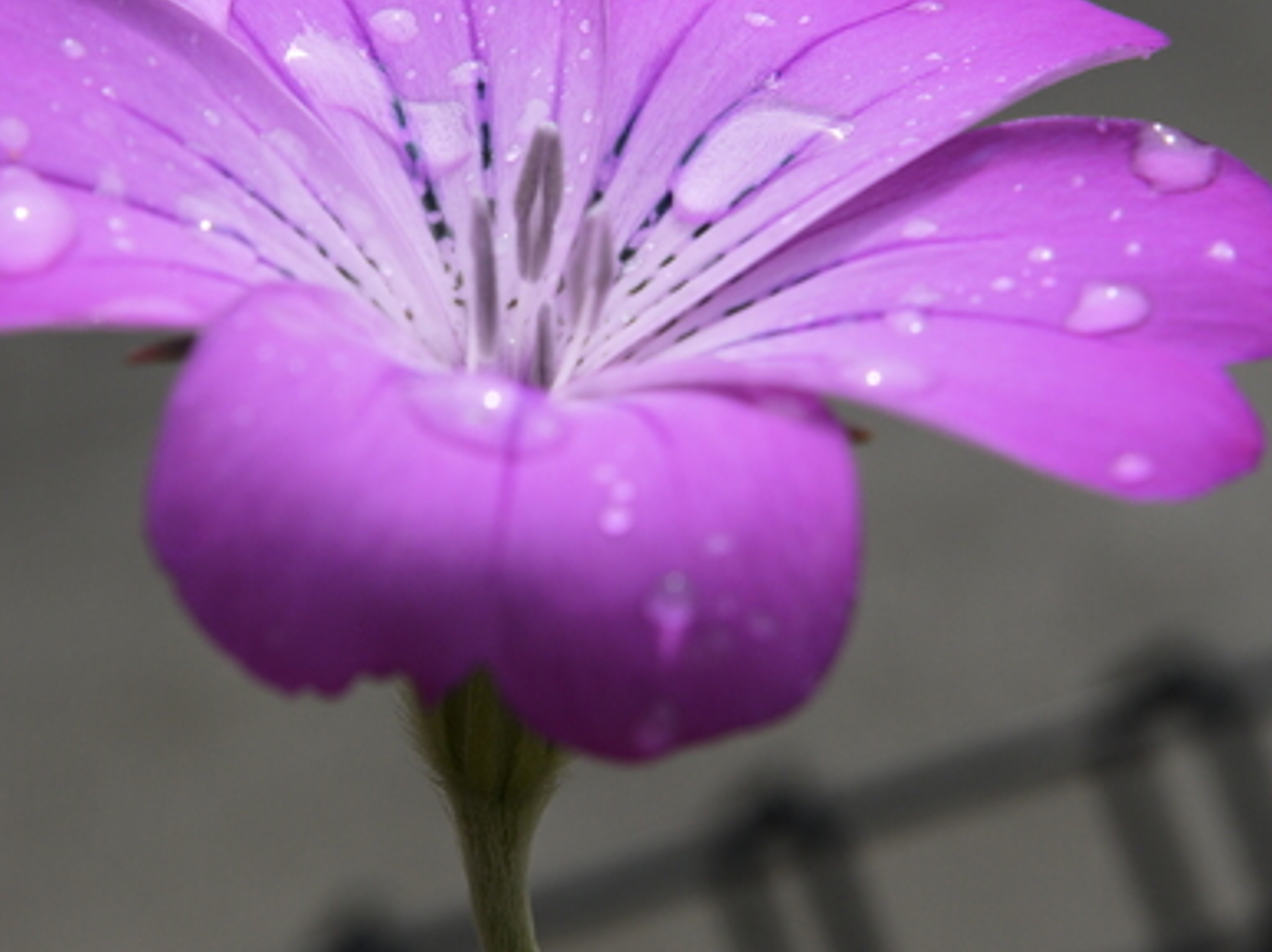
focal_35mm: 112
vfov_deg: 13.2
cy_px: 224
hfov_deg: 17.6
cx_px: 669
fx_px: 4113
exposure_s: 1/320
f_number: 9
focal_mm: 36
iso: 100
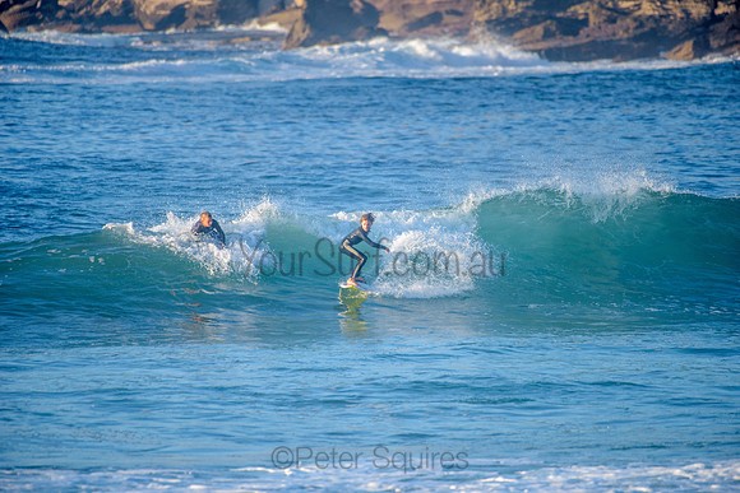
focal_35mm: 500
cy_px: 246
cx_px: 370
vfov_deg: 2.8
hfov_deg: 4.1
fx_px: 10280
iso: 560
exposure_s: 1/2000
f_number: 5.6
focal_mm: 500
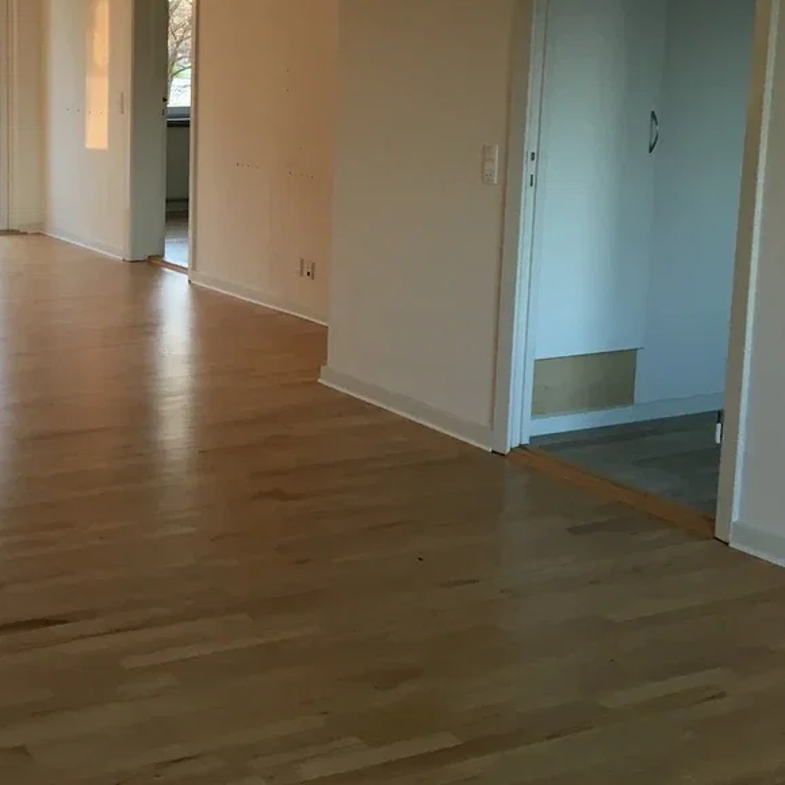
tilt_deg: -7.0
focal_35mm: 53
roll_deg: +0.6
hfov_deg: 30.1
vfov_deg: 31.8
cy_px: 225
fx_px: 1360
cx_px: 12
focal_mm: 4.15
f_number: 2.2
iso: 64
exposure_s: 1/33
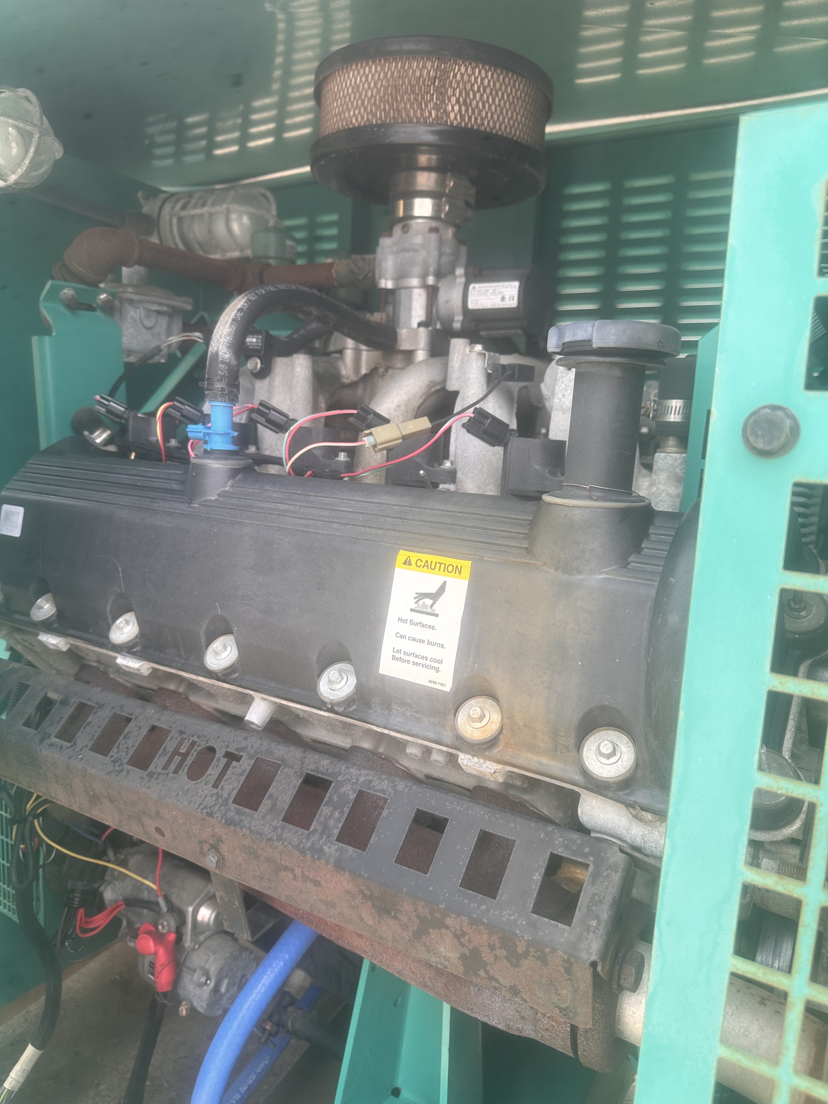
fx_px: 765
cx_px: 414
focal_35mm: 24
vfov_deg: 71.6
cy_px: 552
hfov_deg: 56.8
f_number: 1.78
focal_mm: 6.86
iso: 80
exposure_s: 1/433
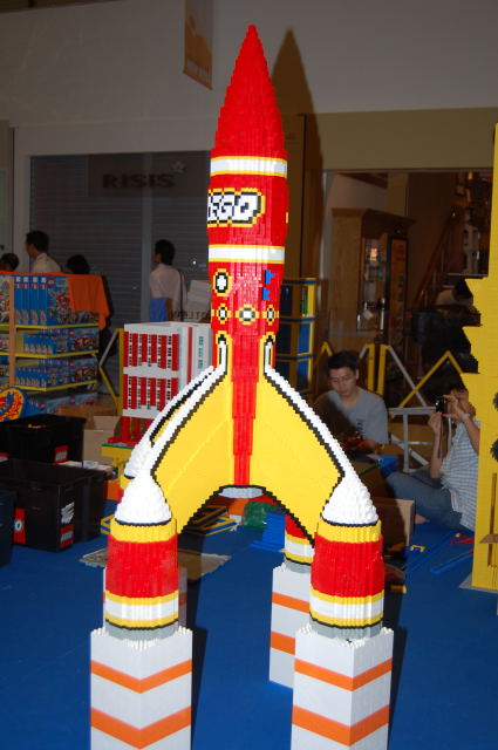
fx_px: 967
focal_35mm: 46
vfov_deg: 42.4
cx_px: 249
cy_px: 375
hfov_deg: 28.9
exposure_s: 1/60
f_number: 4.5
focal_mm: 31
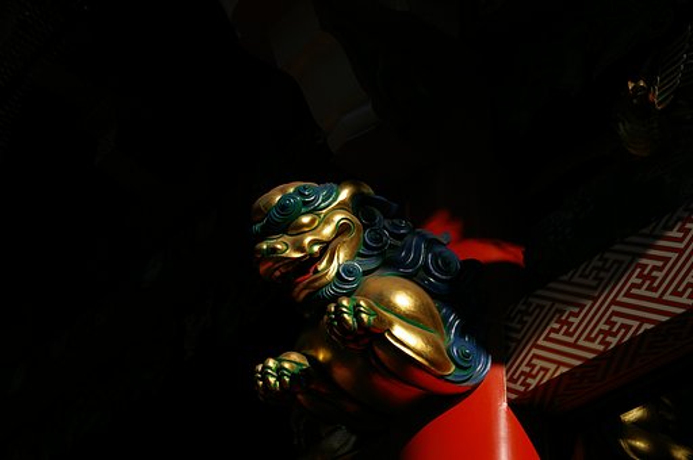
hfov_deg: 29.9
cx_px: 346
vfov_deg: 20.1
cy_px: 230
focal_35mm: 68
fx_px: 1298
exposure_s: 1/640
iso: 200
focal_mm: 45
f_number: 9
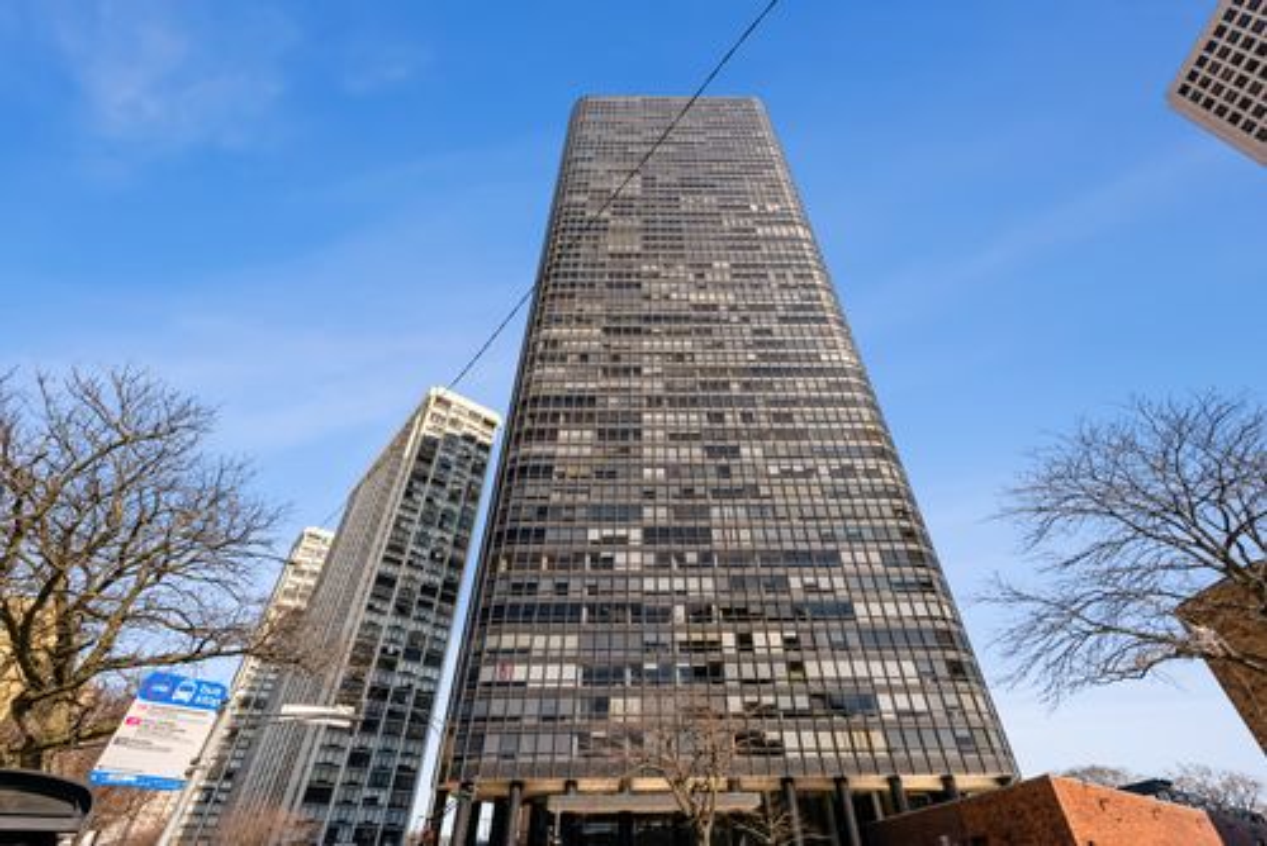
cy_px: 423
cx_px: 634
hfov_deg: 100.4
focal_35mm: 15
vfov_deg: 77.4
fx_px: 528
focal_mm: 15
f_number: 11
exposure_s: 1/800
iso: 250
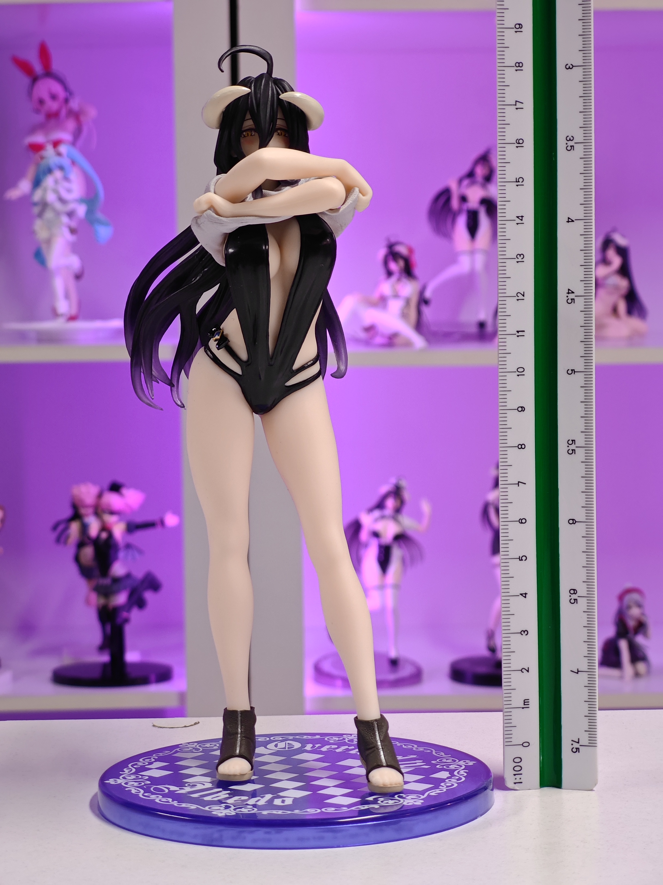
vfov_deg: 24.4
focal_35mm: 80
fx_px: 2043
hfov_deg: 18.4
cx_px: 332
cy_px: 442
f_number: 2.4
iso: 400
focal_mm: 7.48
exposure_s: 1/20.1
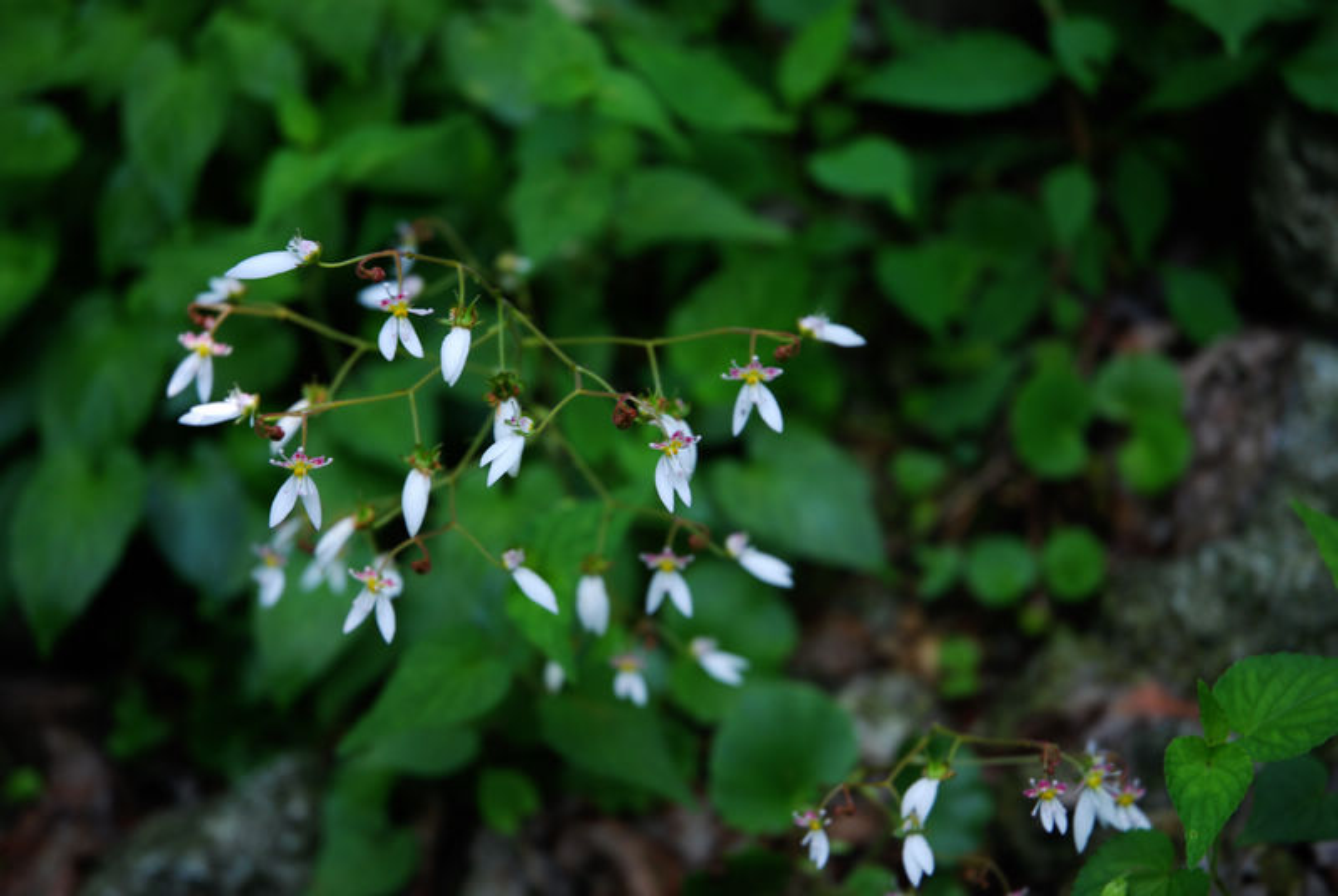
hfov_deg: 26.0
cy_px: 448
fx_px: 2903
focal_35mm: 78
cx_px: 669
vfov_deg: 17.6
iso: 160
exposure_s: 1/60
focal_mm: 52
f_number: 4.5
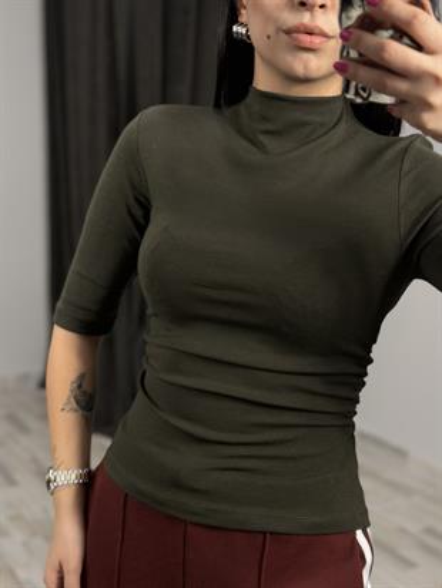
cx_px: 221
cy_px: 294
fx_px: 817
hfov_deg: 30.3
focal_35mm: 48
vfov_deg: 39.6
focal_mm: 6.86
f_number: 1.78
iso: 125
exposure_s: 1/50
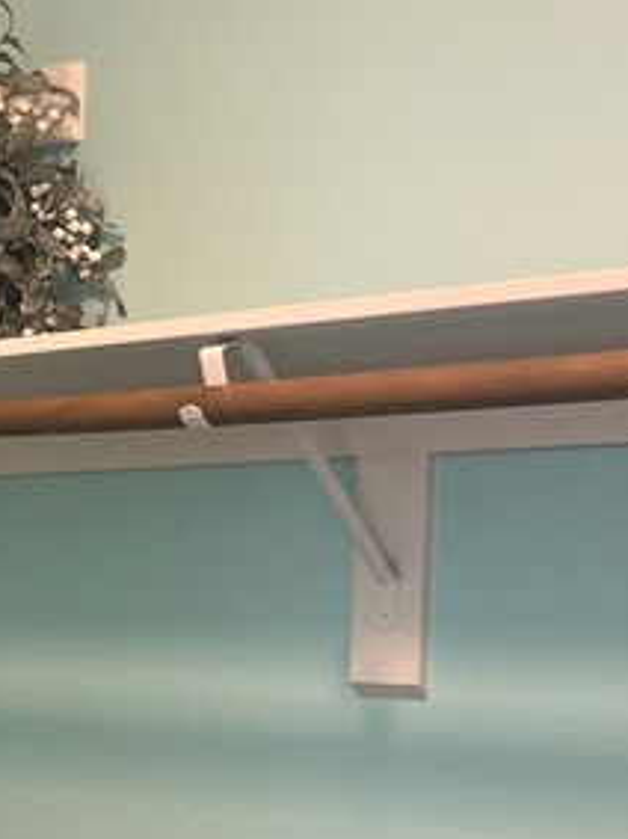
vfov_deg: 20.5
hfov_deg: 15.5
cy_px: 756
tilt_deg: -2.9
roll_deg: -1.4
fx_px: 2276
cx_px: 33
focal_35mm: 94
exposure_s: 1/60
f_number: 1.6
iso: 80
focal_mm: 5.1
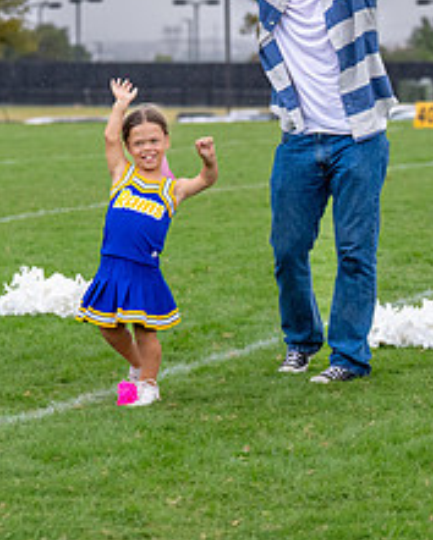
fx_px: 3602
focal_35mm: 225
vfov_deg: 8.6
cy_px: 152
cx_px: 256
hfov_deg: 6.9
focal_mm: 75
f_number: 2.8
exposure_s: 1/1600
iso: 500
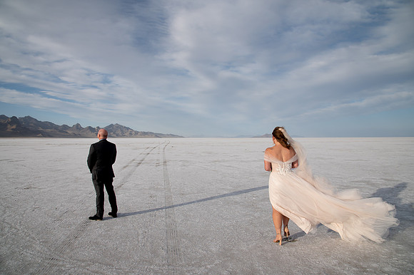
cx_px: 204
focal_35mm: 25
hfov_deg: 72.2
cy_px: 137
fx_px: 284
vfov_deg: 51.8
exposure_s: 1/800
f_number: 8
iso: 200
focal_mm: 24
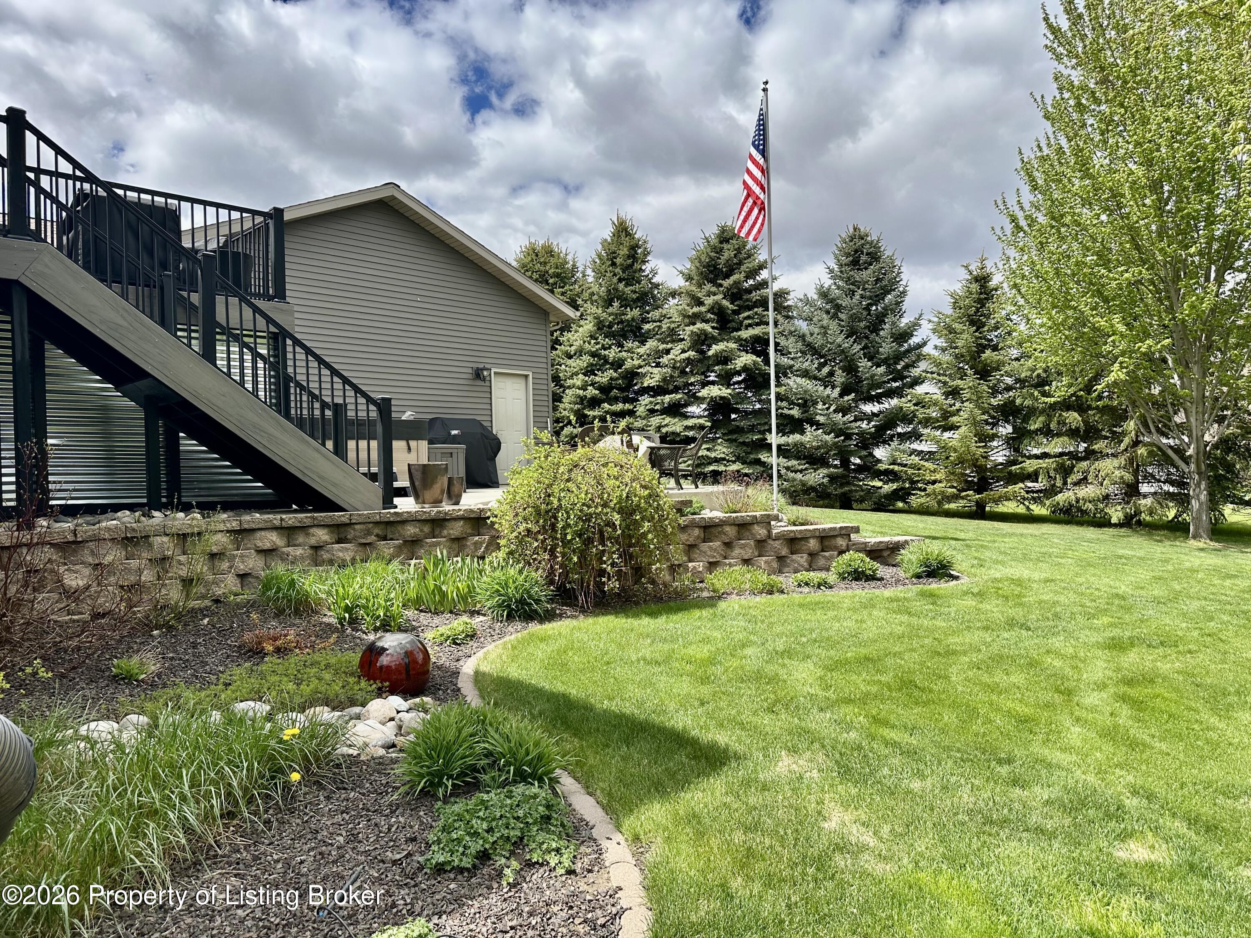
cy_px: 469
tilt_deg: +0.9
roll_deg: +1.3
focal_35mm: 24
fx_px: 867
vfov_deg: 56.8
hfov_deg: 71.6
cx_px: 626
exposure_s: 1/3861
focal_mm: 6.86
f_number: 1.78
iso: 80
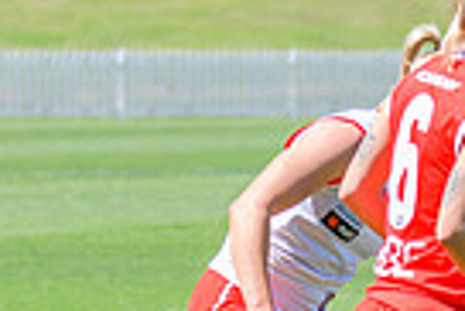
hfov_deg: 2.8
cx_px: 820
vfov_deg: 1.8
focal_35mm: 745
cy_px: 419
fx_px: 9633
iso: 800
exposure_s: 1/2000
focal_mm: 150
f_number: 6.3
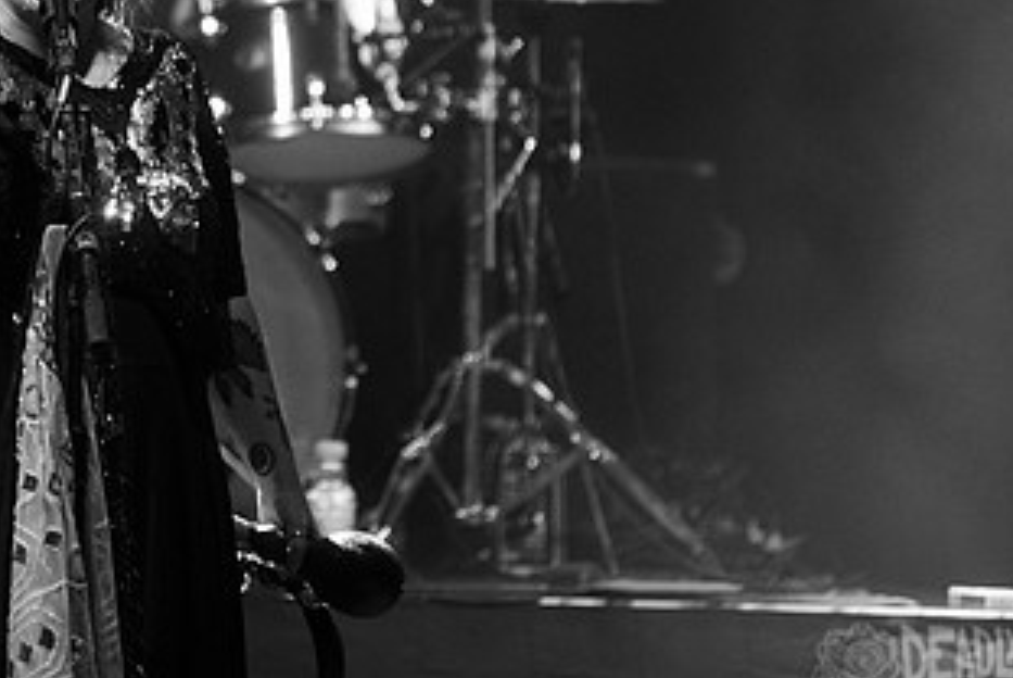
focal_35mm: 424
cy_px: 22
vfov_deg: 3.2
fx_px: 11942
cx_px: 186
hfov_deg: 4.9
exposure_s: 1/400
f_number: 3.2
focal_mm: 200
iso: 2500
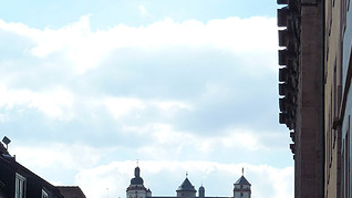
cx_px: 172
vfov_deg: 7.1
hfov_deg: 12.6
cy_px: 189
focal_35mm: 171
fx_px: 1596
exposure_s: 1/500
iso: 125
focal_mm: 18.2
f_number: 5
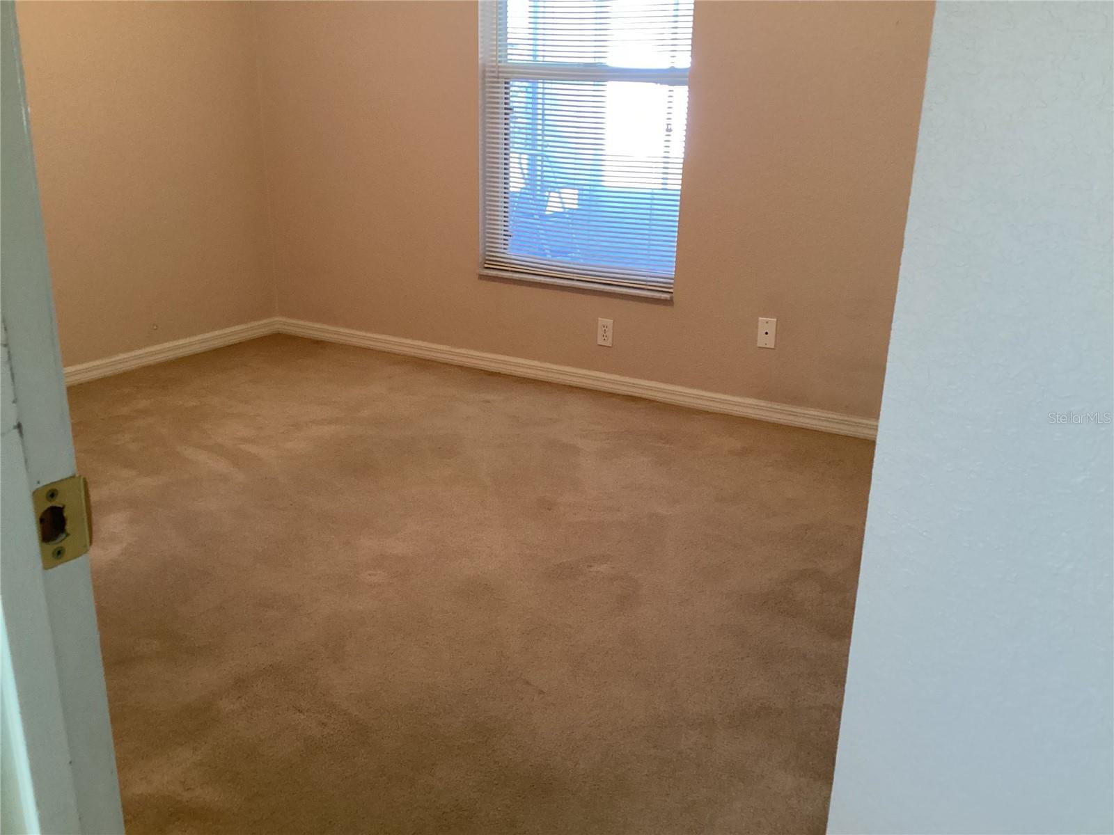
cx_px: 557
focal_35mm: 31
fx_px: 998
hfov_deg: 58.4
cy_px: 418
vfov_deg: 45.4
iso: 400
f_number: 2.4
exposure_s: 1/60
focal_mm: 3.3
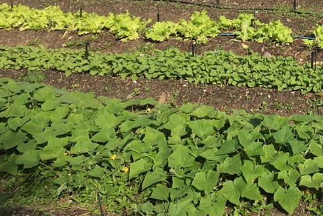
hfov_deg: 27.4
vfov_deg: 18.8
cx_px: 346
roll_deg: +0.6
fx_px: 610
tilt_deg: -3.9
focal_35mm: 68
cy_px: -54
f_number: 2.2
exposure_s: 1/1709
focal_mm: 4.15
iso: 25
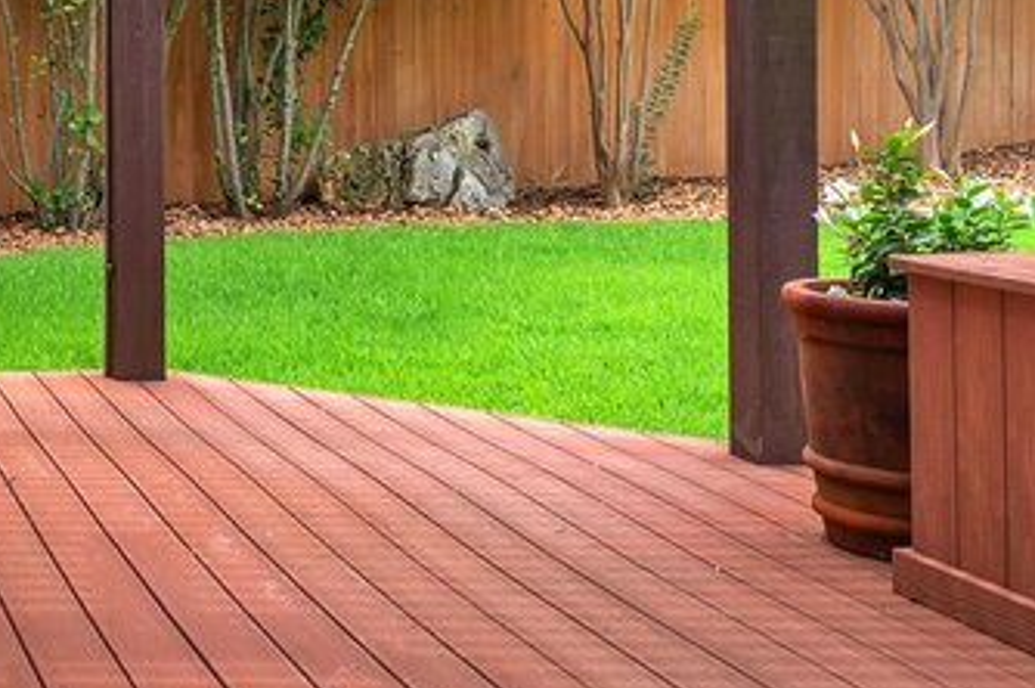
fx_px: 1953
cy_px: 3
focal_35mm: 68
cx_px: -211
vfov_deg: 19.4
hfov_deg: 26.4
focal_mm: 14
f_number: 10
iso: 100
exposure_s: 1/25
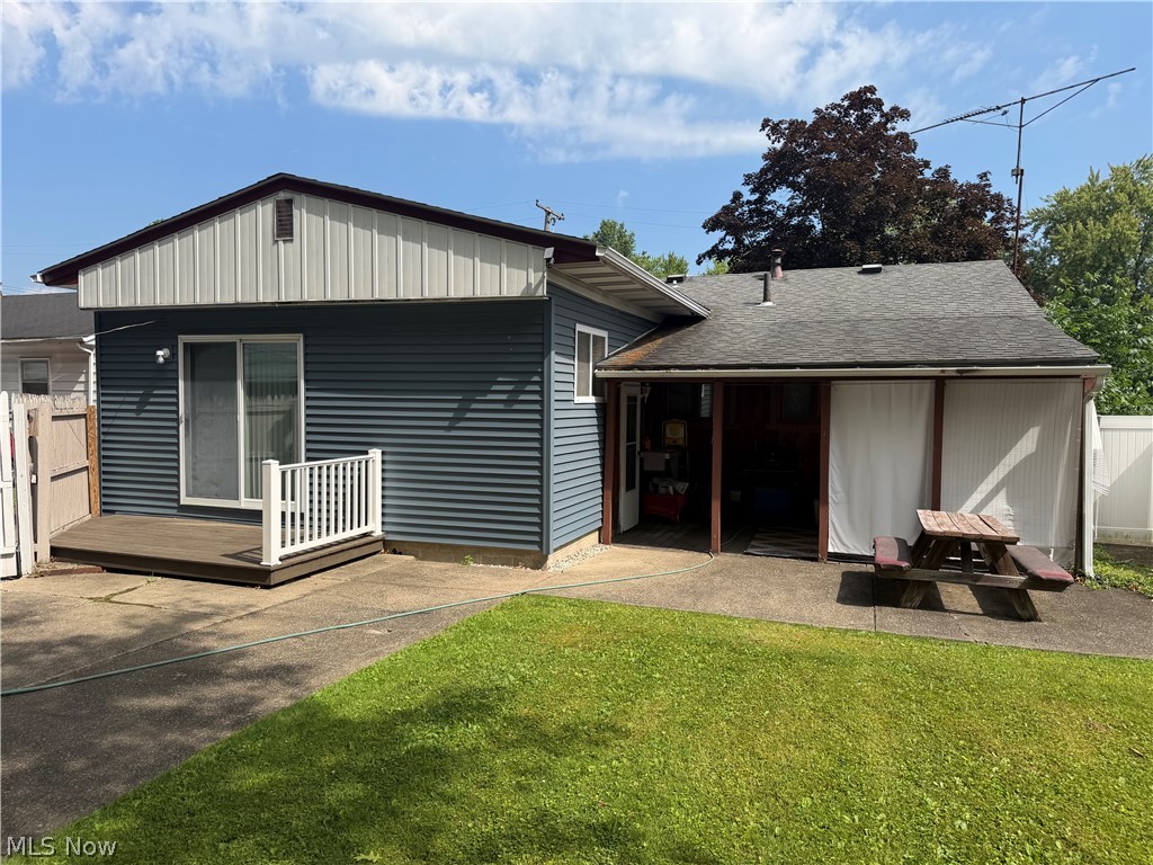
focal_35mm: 24
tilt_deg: -3.4
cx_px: 576
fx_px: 799
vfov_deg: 56.8
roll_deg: -0.9
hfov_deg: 71.6
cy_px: 432
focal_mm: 6.76
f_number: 1.78
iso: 80
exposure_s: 1/3953
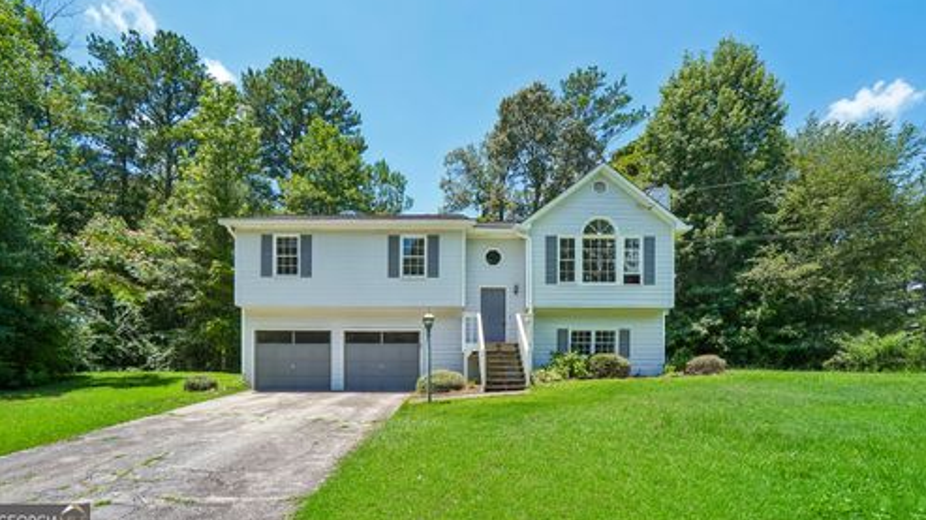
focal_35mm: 17
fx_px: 417
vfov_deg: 63.6
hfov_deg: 95.9
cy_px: 222
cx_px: 466
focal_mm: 16
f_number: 9
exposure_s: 1/400
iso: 400
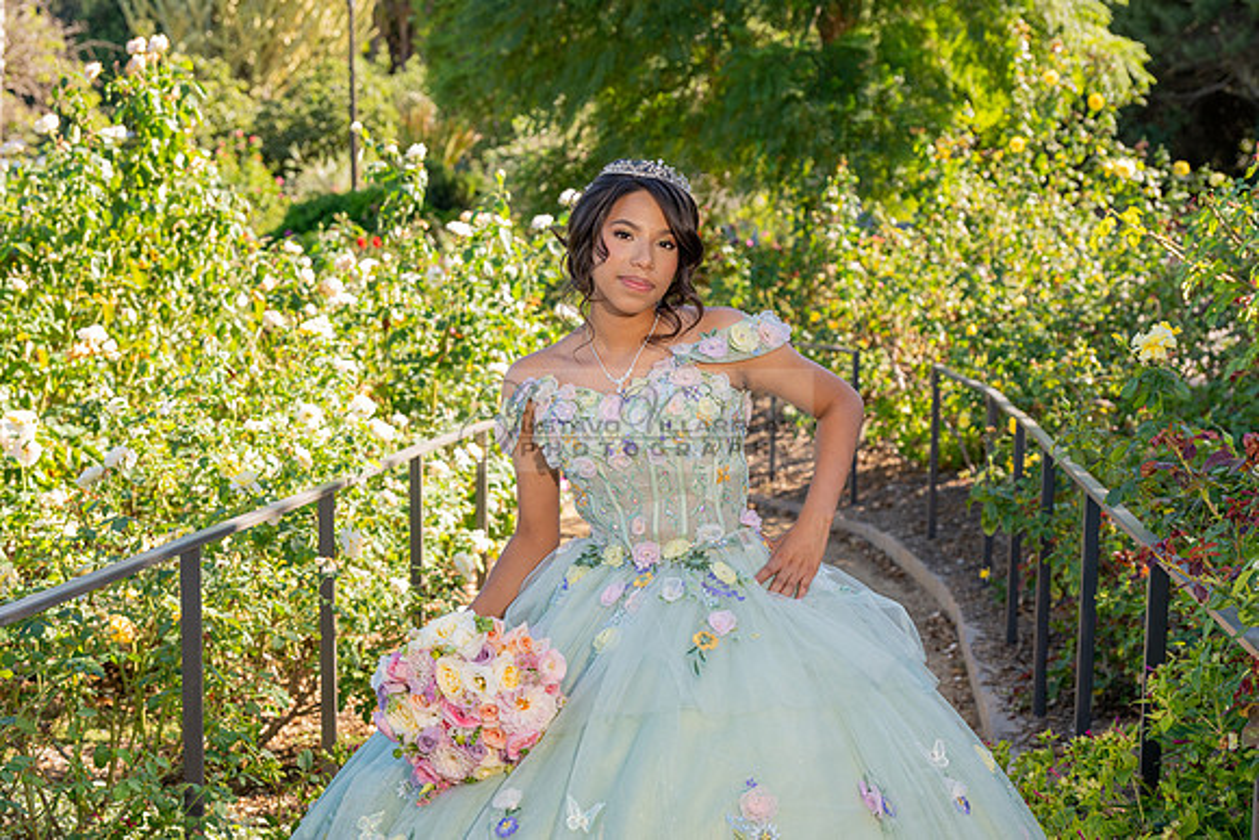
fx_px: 2248
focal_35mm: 64
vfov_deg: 21.2
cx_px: 609
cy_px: 456
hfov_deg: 31.3
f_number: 5
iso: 200
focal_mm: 58
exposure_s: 1/200
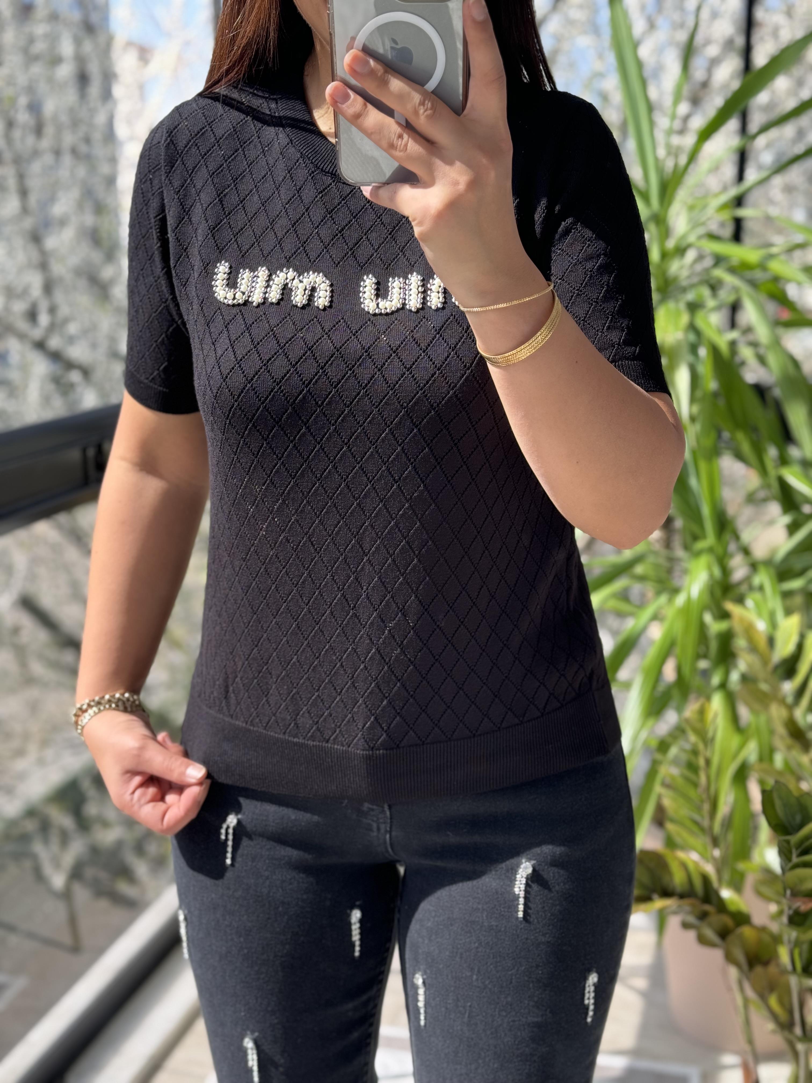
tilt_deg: -28.9
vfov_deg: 39.7
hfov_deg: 30.3
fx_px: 1501
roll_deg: -0.2
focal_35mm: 48
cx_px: 406
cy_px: 542
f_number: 1.78
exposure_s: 1/284
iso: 64
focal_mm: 6.86
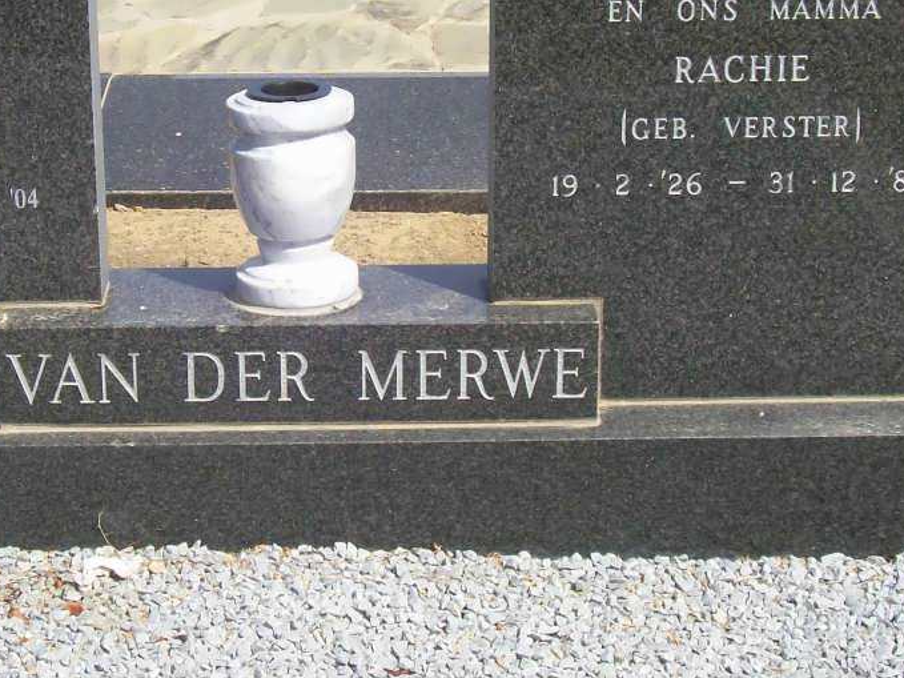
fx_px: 2585
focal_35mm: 99
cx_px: 336
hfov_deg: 19.8
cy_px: 236
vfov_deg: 14.9
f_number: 6
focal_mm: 9.4
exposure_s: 1/397
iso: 80
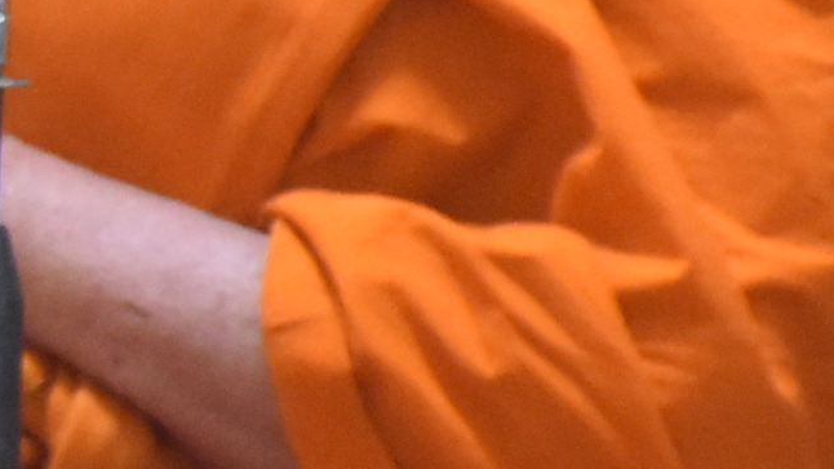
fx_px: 27083
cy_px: 71
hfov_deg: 1.8
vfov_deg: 1.0
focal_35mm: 1225
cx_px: -1791
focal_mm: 112
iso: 3200
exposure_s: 1/20
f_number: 5.6
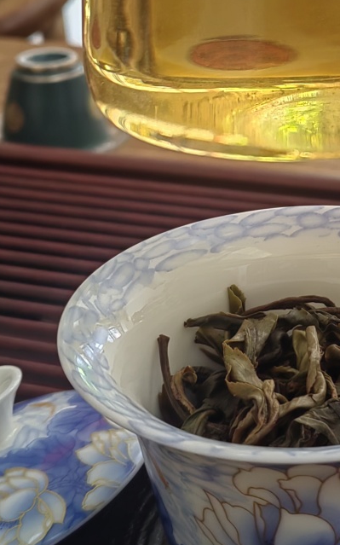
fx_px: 1024
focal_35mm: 69
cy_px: 180
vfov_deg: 29.6
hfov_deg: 18.4
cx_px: 333
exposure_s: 1/100
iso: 64
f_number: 1.9
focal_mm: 5.52
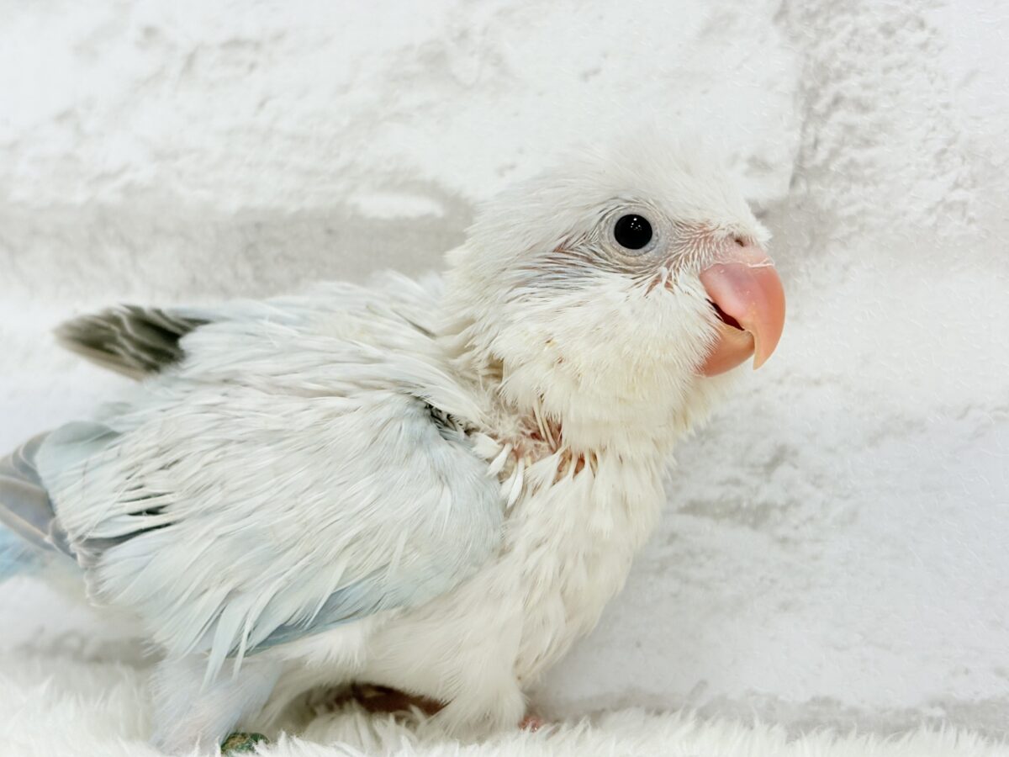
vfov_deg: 28.0
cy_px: 378
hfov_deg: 36.8
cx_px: 504
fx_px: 1516
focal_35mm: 52
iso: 32
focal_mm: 5.96
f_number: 1.6
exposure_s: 1/50
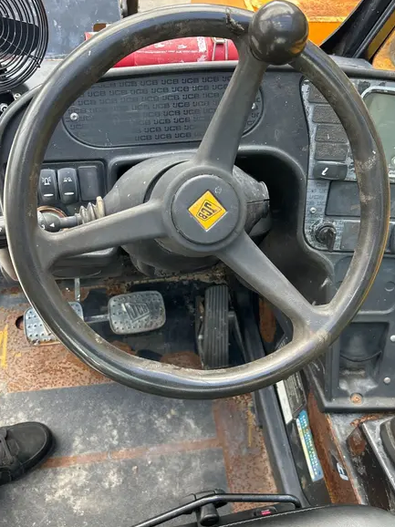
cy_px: 253
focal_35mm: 33
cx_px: 203
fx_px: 502
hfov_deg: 42.9
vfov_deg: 55.4
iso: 80
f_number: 1.5
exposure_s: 1/121
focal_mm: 5.7
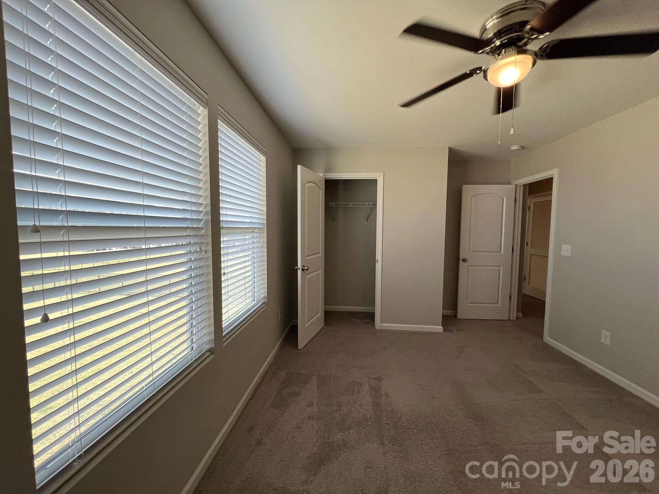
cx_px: 330
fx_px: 247
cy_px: 247
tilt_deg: -4.8
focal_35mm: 13
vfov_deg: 89.9
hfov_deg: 106.2
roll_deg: -0.8
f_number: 1.8
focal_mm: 1.57
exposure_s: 1/120
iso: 80
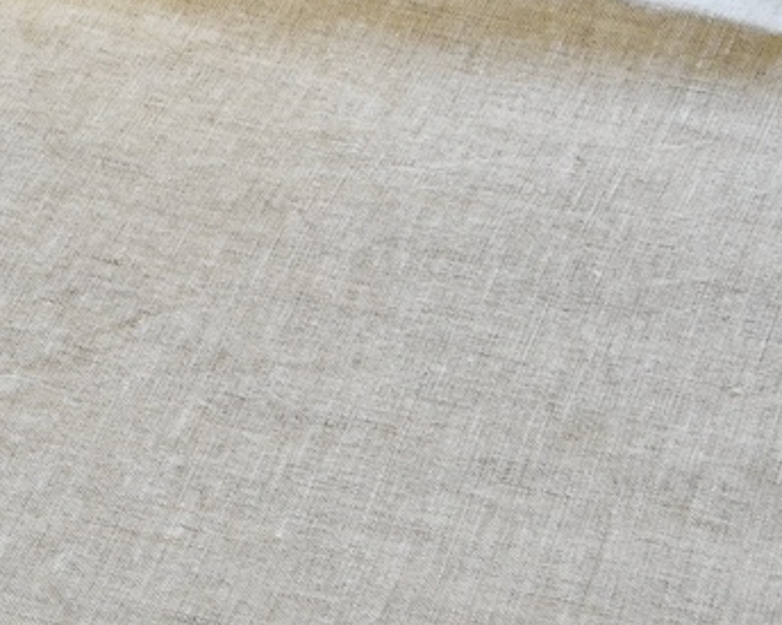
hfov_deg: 9.2
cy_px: 41
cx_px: -621
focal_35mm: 201
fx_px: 4651
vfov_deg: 7.7
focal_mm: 48
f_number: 11
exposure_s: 1/50
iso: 720
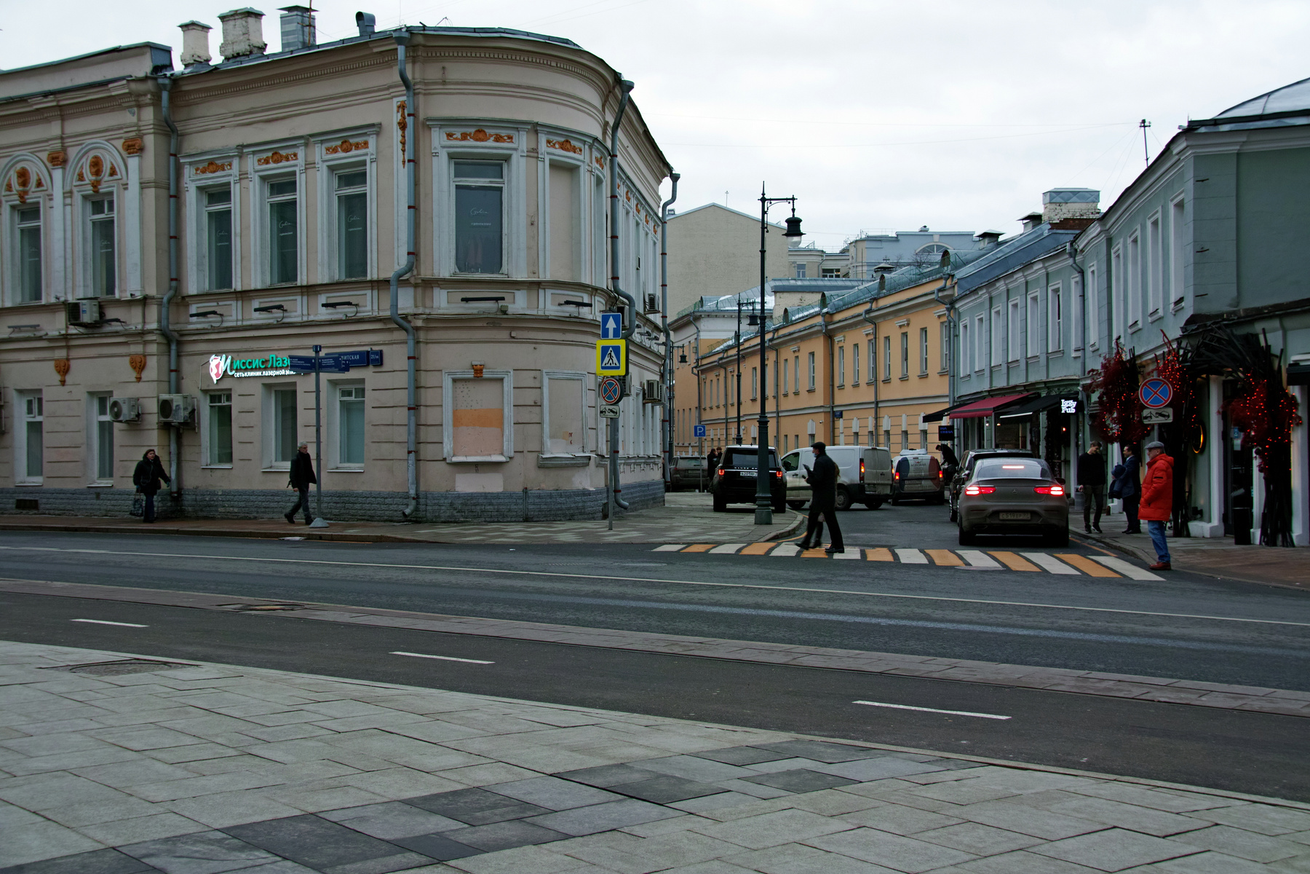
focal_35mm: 44
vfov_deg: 30.8
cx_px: 655
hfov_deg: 45.0
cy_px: 437
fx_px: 1583
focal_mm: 29
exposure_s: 1/60
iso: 100
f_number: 5.6
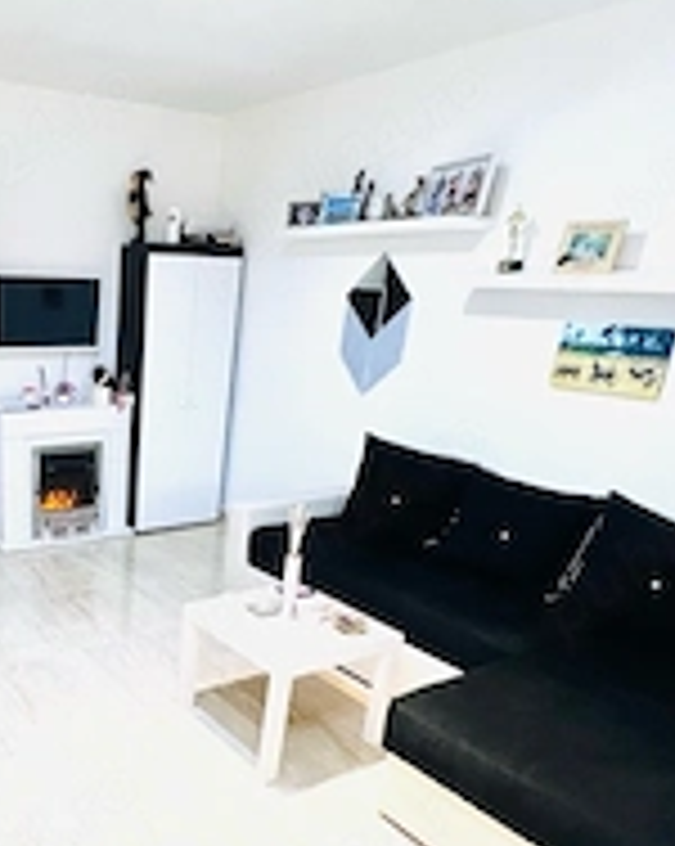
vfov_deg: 62.1
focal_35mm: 27
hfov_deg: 48.2
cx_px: 81
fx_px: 675
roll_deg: -1.2
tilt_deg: -21.3
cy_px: 580
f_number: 1.8
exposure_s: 1/50
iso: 320
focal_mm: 1.57
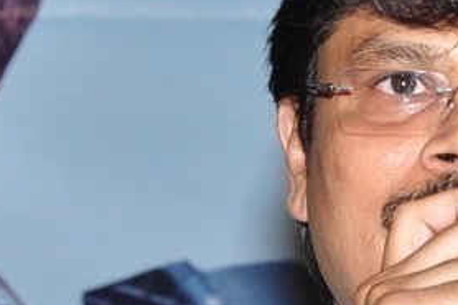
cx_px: 557
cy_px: 467
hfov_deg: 3.5
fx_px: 7400
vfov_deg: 2.4
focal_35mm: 582
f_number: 10
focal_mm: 90
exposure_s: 1/125
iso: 500
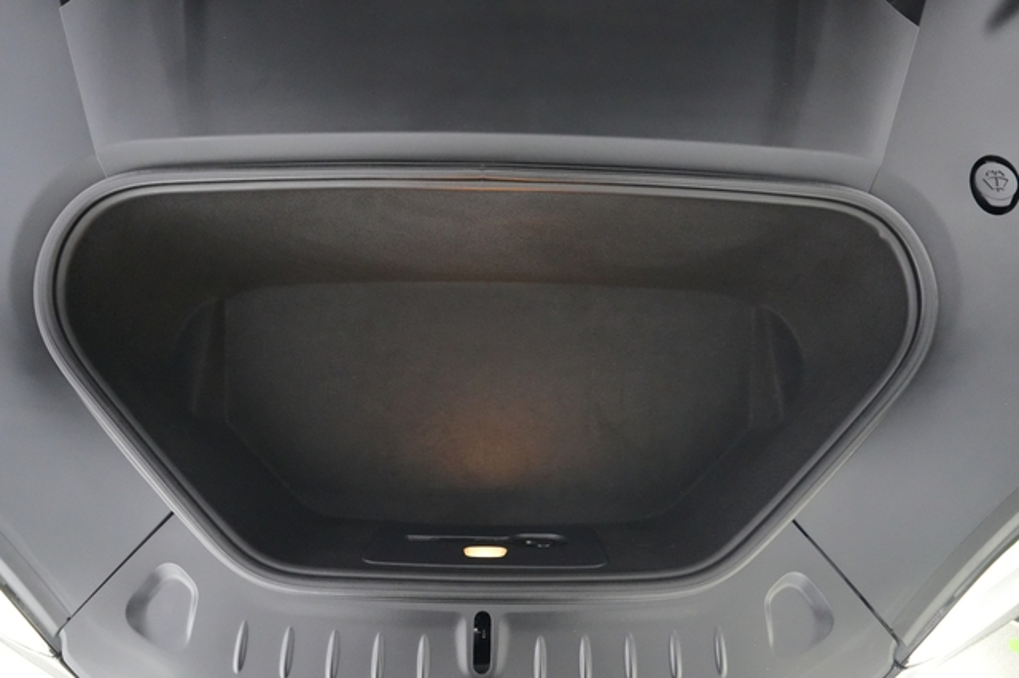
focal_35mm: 24
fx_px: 679
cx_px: 510
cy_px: 339
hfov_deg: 73.8
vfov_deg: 53.1
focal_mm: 24
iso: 12800
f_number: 2.8
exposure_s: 1/100
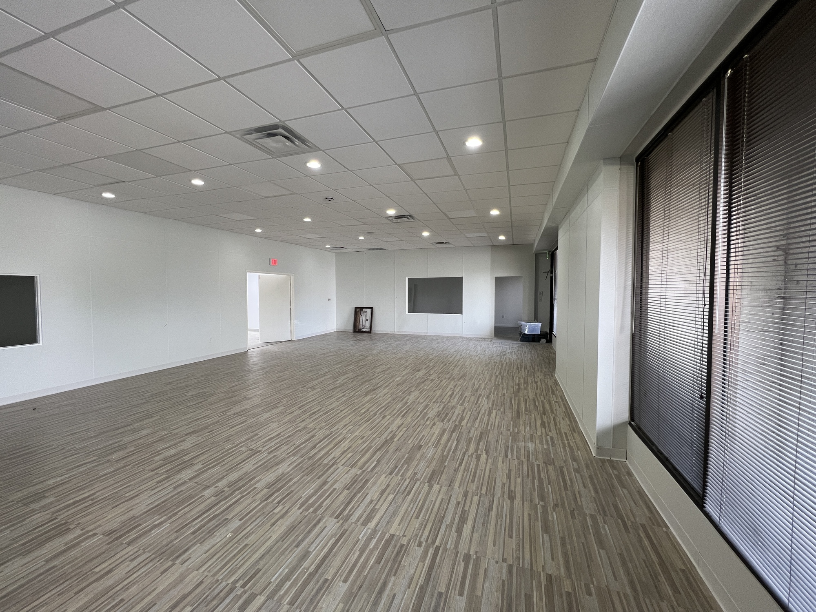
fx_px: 306
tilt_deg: -3.4
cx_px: 408
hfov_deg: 106.2
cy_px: 306
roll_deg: -0.1
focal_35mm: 13
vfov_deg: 89.9
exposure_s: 1/60
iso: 125
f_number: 1.8
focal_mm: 1.57
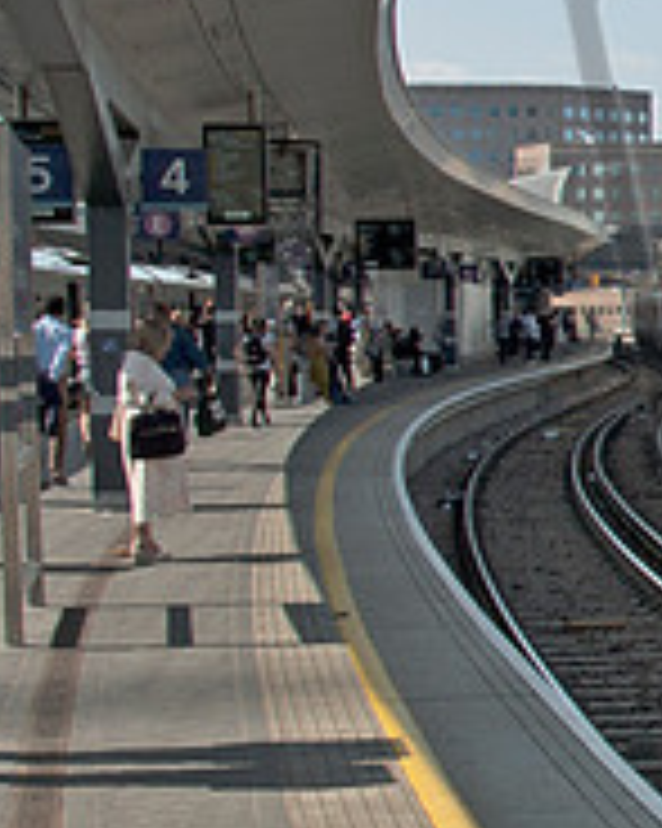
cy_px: 270
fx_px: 1961
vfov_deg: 23.7
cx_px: 1216
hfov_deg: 16.0
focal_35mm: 80
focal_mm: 18
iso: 200
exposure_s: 1/250
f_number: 8
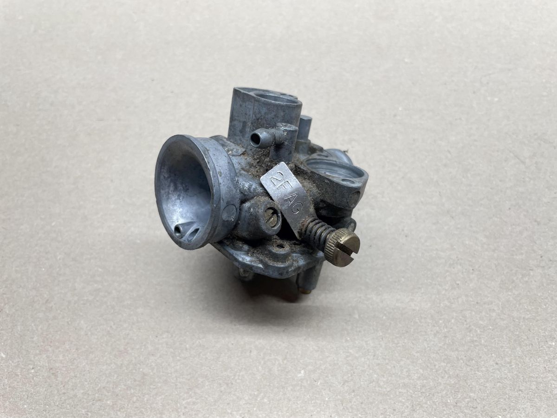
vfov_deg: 53.1
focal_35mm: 26
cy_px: 209
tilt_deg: -61.6
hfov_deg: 67.3
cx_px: 278
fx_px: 418
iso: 80
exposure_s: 1/100
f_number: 1.6
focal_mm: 4.2
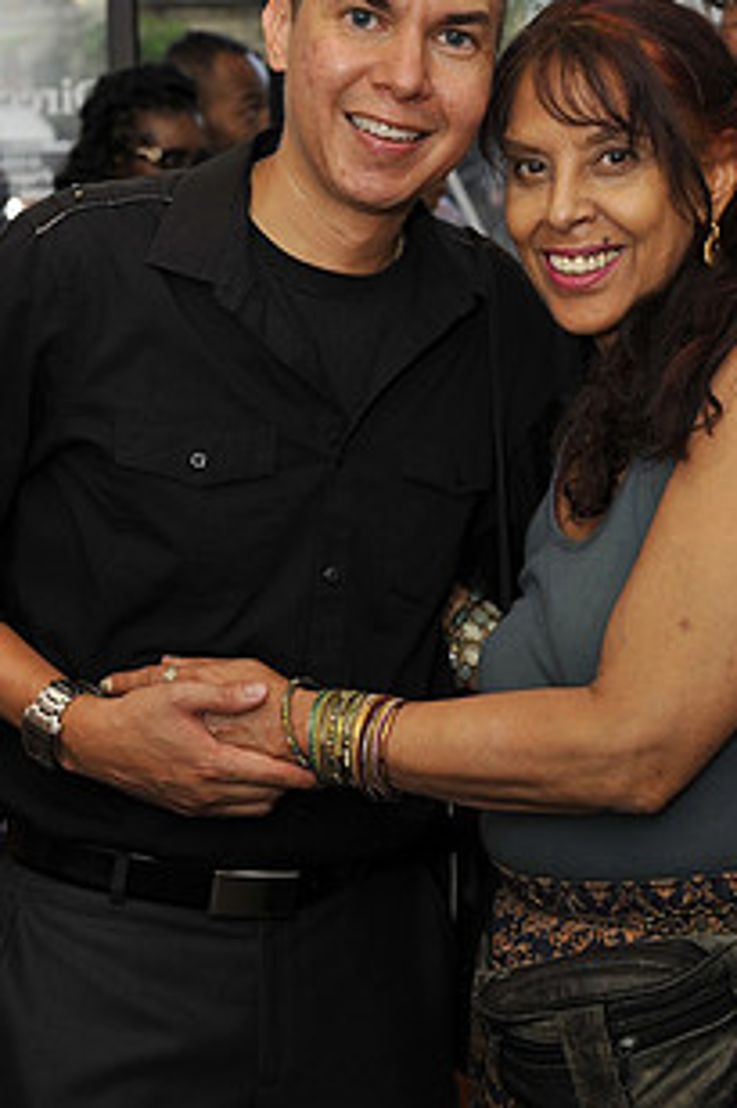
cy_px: 399
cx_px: 349
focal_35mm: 64
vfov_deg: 31.3
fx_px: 1967
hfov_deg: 21.2
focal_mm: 34
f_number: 4
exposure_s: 1/200
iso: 200
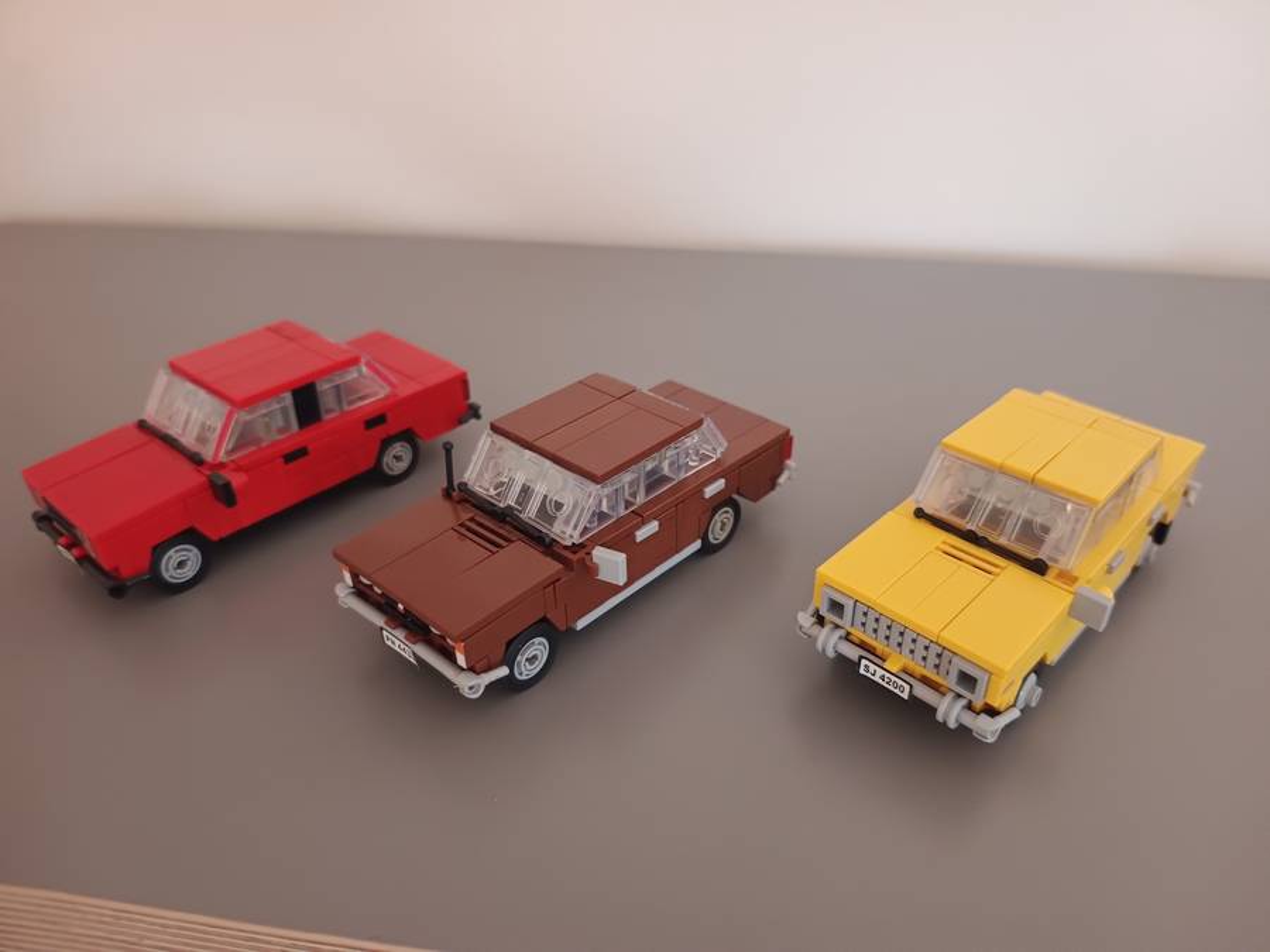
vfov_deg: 56.8
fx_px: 881
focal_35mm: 24
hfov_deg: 71.6
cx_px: 635
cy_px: 476
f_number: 1.4
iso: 2964
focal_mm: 5.89
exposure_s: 1/33.3
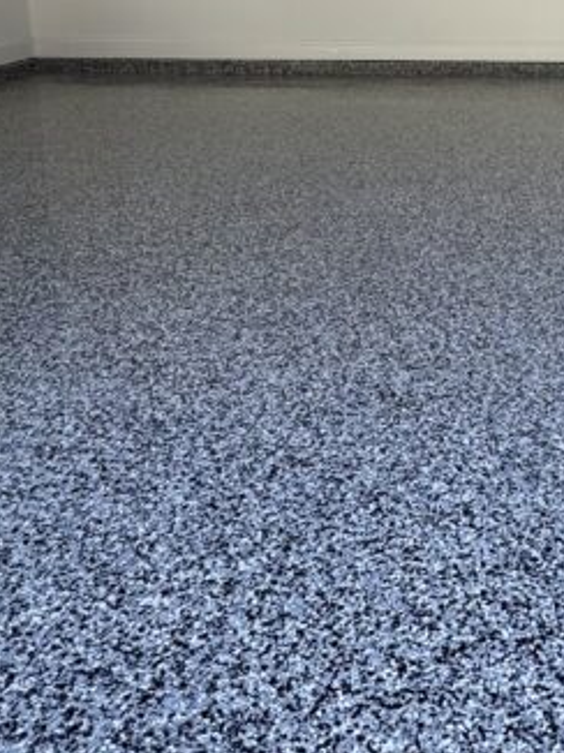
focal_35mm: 44
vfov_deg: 41.9
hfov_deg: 31.4
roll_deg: -0.7
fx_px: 957
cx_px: 504
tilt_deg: -14.8
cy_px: 203
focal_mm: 2.22
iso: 50
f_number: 2.2
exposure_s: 1/99
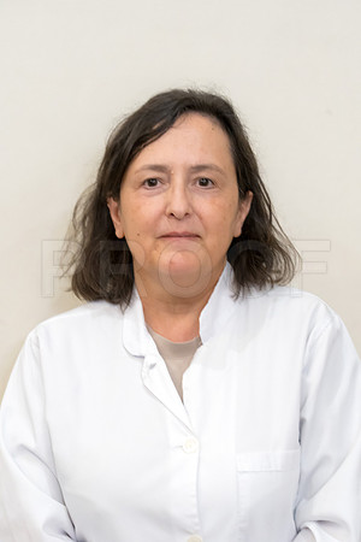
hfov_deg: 7.6
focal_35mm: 180
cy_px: 271
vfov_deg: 11.4
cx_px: 180
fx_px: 2707
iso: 5000
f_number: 4
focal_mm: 180
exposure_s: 1/80
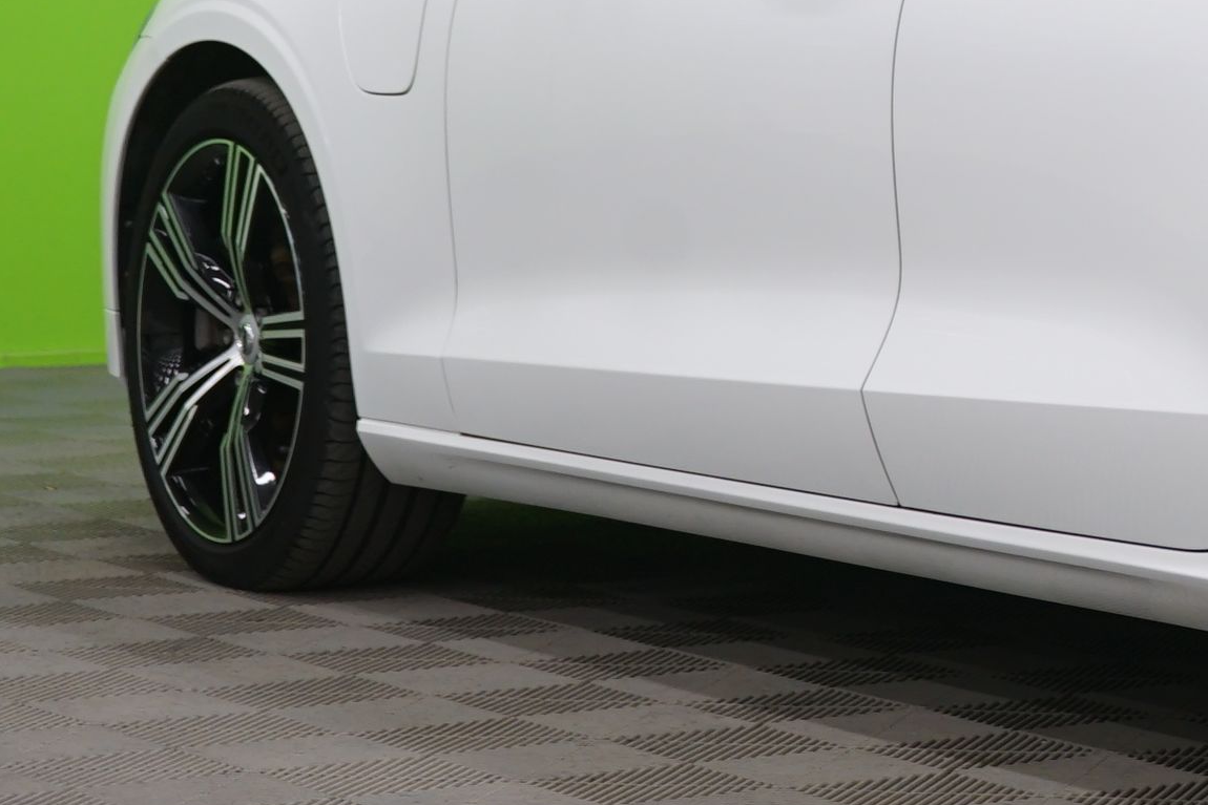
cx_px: 1779
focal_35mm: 178
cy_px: -142
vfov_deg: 7.7
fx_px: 5973
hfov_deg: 11.1
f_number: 5
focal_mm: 52
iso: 400
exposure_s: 1/8
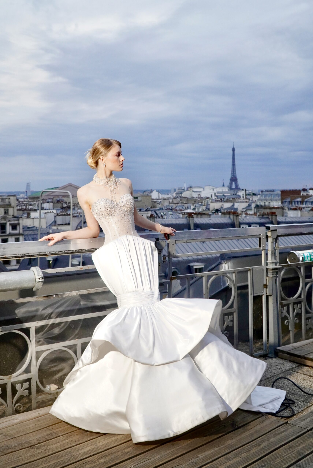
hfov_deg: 38.4
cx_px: 156
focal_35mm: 34
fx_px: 449
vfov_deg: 55.1
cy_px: 234
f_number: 4
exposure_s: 1/1250
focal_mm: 23
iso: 1250
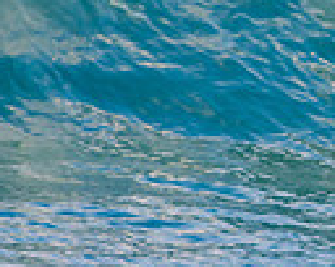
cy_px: -27
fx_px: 26145
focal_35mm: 2641
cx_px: 707
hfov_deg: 0.7
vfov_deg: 0.6
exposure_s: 1/200
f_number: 9
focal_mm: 400
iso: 100
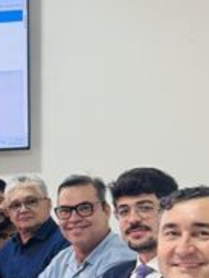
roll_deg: +1.9
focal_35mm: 135
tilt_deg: -4.9
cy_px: 240
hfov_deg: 9.9
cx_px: -262
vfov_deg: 14.5
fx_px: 1084
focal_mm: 6.76
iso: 160
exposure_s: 1/60
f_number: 1.78
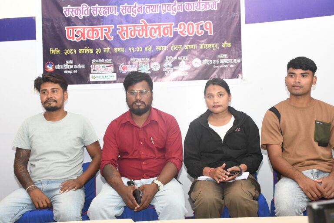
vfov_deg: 28.1
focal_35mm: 48
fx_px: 445
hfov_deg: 41.1
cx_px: 167
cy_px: 112
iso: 4000
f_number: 7.1
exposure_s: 1/160
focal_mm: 32
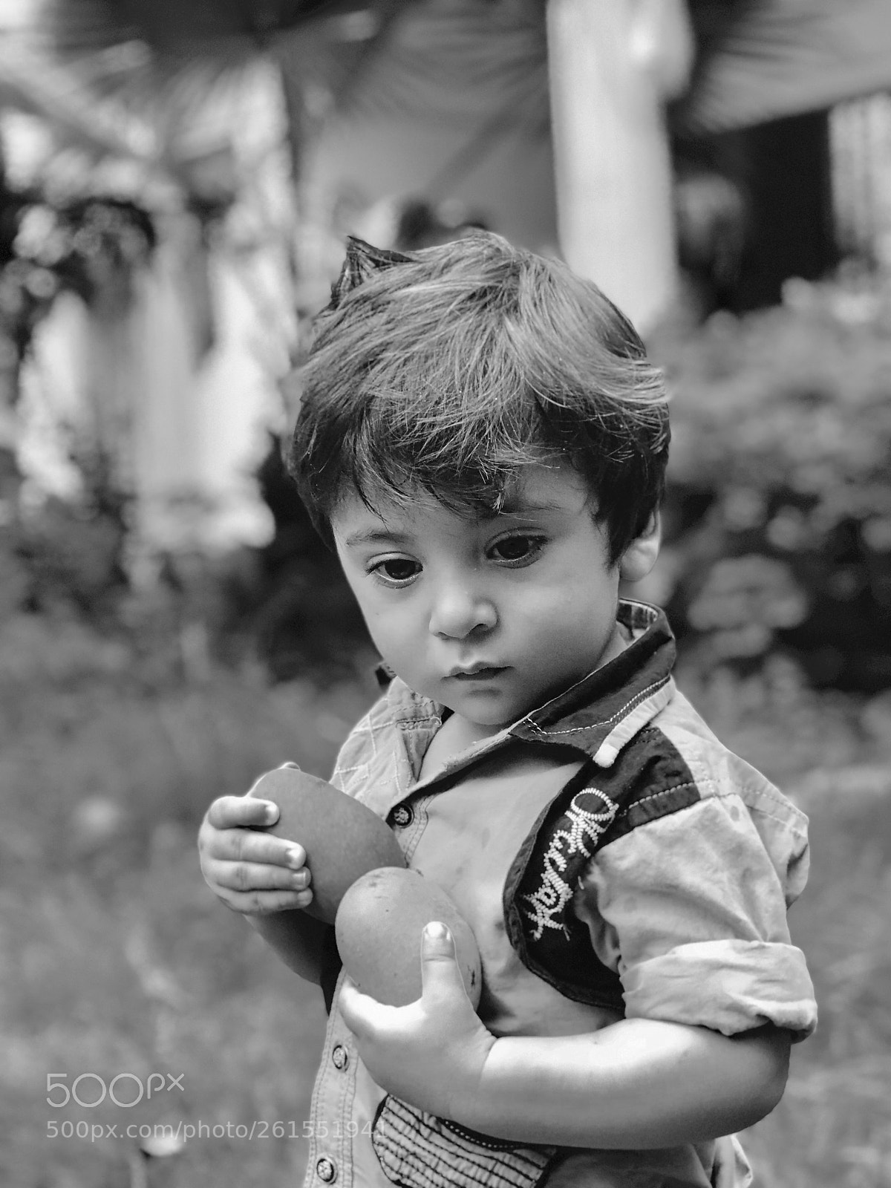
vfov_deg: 33.8
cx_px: 446
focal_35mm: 57
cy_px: 594
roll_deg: +3.5
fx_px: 1956
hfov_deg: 25.7
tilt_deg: -3.6
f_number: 2.8
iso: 64
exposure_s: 1/50
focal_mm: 6.6
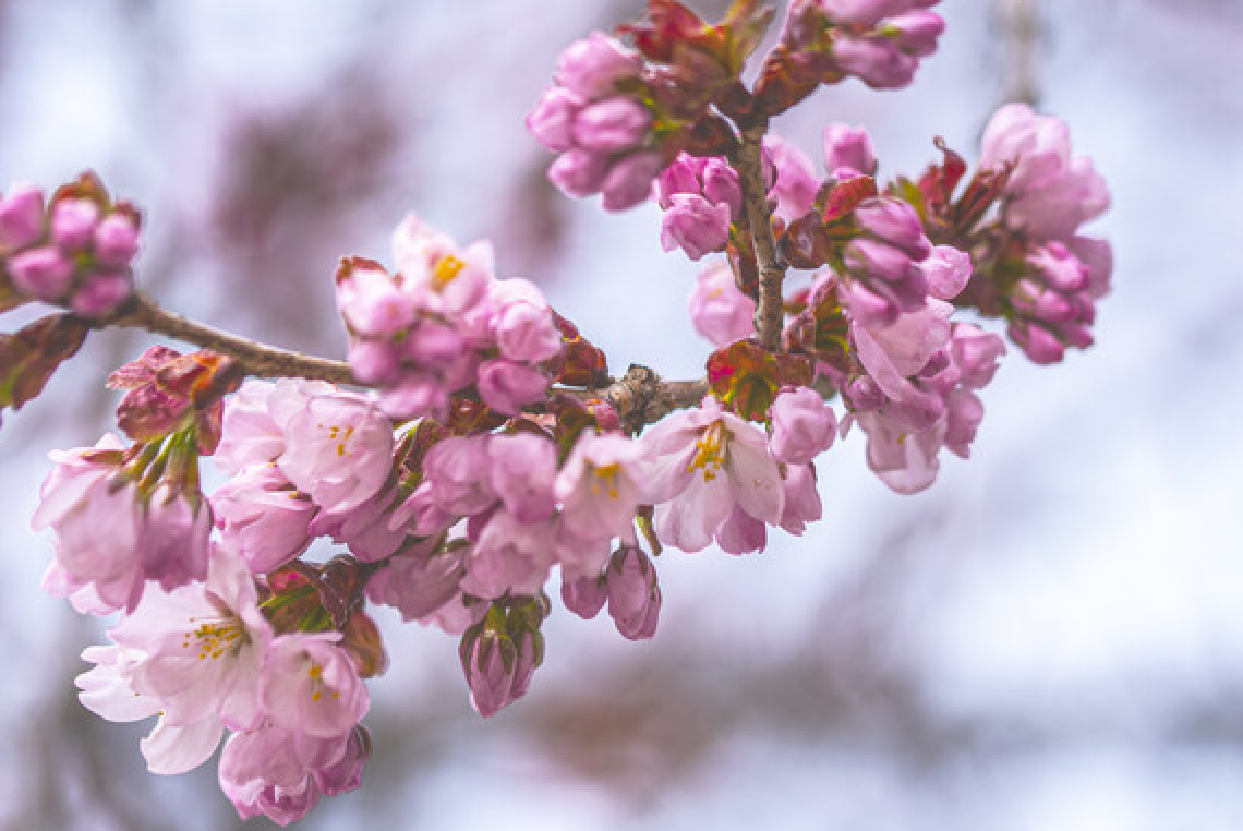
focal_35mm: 142
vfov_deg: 9.7
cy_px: 559
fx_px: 4907
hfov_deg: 14.4
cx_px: 641
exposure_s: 1/1250
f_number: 3.2
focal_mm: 90
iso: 100
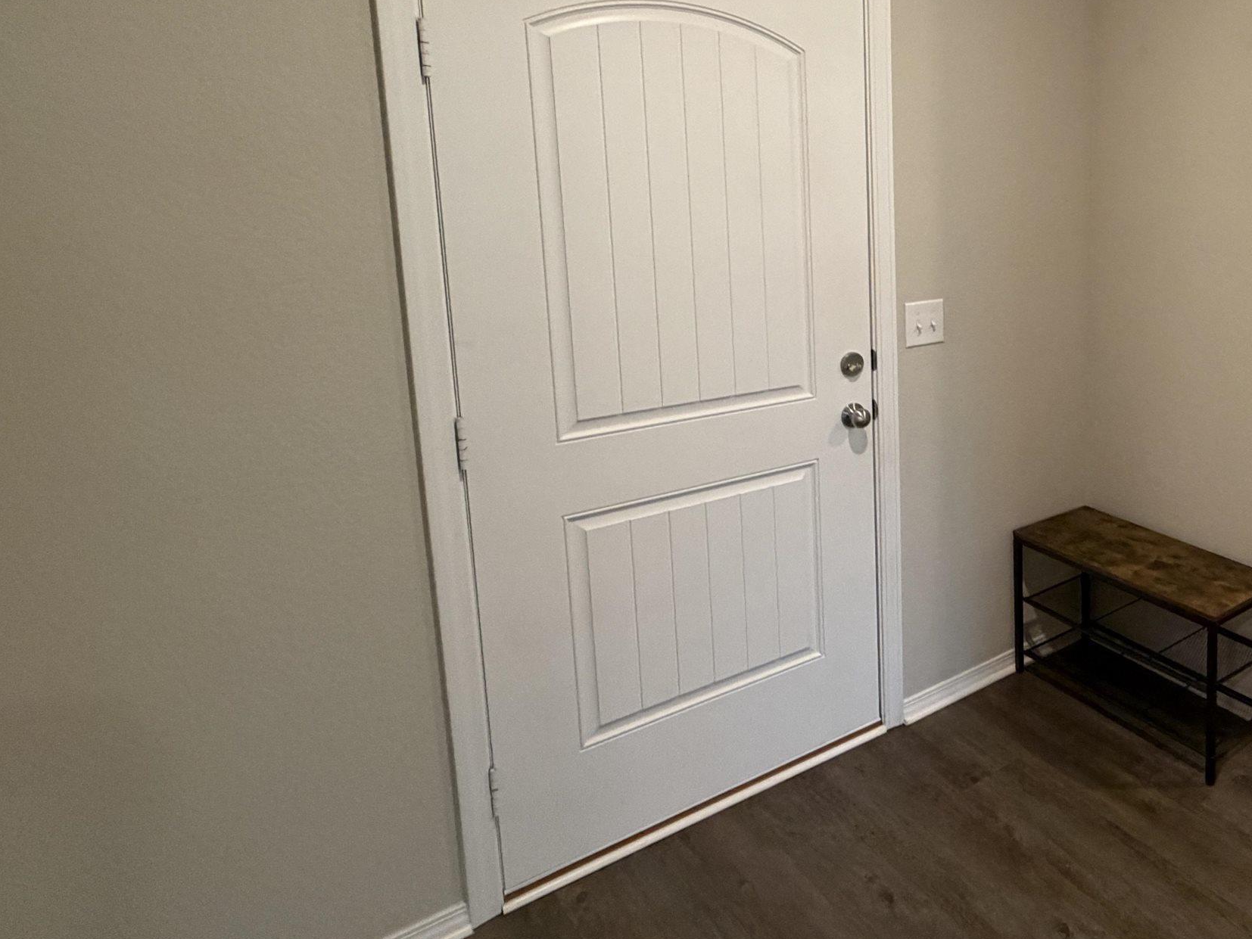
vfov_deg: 52.0
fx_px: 941
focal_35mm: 26
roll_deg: -0.7
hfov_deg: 56.9
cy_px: 306
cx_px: 1149
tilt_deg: -8.0
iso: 320
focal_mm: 2.22
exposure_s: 1/60
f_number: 2.2
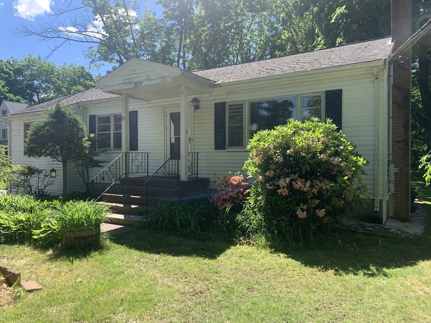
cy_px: 162
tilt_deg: +1.3
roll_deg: +0.0
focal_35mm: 26
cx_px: 216
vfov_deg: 53.1
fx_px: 324
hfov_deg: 67.3
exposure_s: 1/743
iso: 25
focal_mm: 4.25
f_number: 1.8
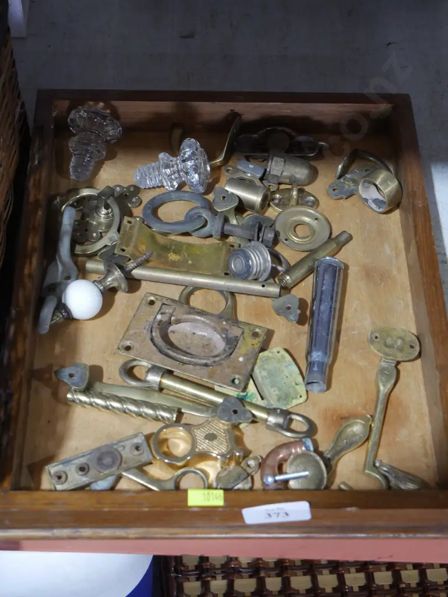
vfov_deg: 31.2
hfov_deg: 23.7
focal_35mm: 62
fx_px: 1069
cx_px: 224
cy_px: 298
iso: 1600
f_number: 5.4
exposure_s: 1/80
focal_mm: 31
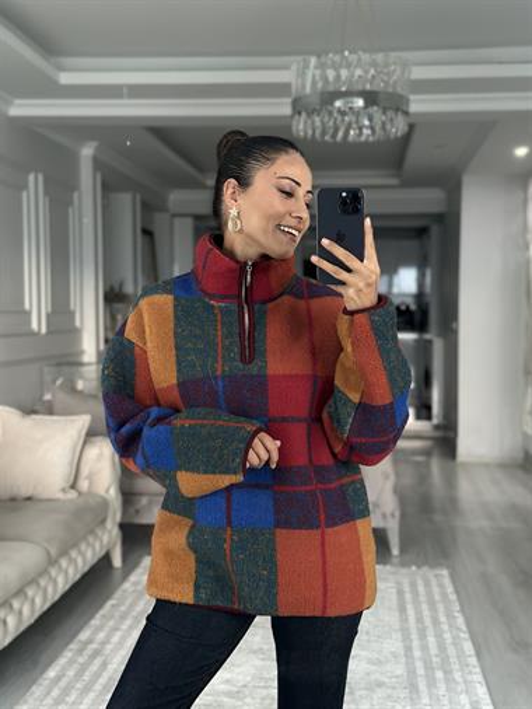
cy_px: 354
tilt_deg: -14.0
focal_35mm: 48
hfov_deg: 30.3
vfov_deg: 39.6
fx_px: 983
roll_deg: +0.6
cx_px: 266
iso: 400
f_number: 1.78
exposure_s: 1/40
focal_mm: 6.86
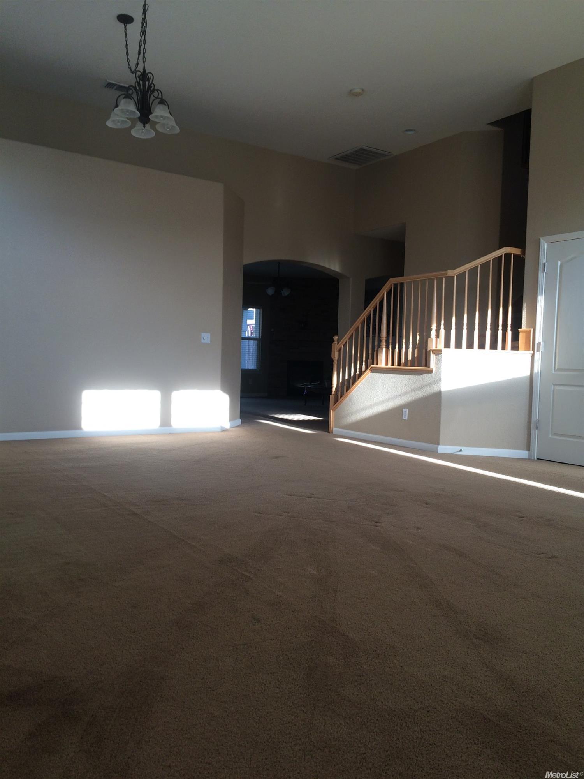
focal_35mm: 29
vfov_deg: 61.7
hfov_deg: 48.2
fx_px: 652
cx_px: 292
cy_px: 390
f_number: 2.2
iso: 50
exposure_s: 1/120
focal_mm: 4.15
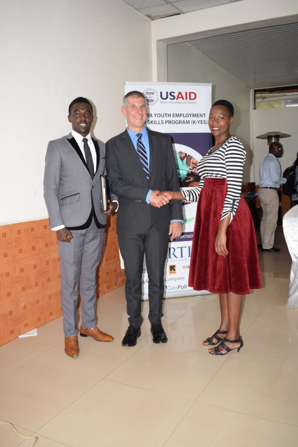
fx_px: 391
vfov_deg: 59.5
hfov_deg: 41.7
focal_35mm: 32
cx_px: 149
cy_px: 224
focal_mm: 21
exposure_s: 1/40
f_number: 4.5
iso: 250
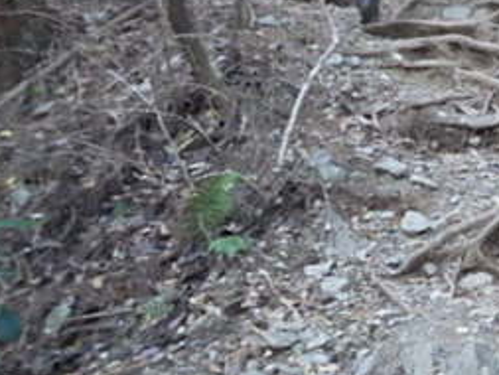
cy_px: 59
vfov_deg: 18.5
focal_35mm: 79
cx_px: 588
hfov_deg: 22.8
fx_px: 1139
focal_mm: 4.5
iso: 640
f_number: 2
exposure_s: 1/45
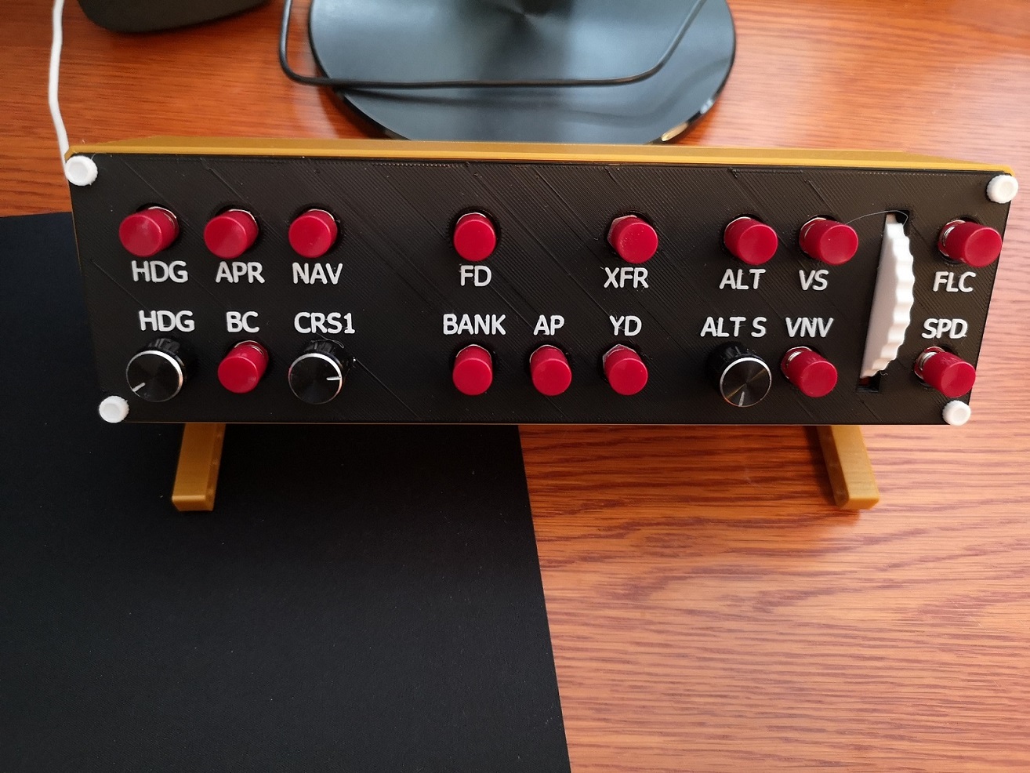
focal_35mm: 27
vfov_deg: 51.4
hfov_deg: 65.3
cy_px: 386
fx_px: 804
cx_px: 515
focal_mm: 3.95
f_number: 1.8
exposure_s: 1/30
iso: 500
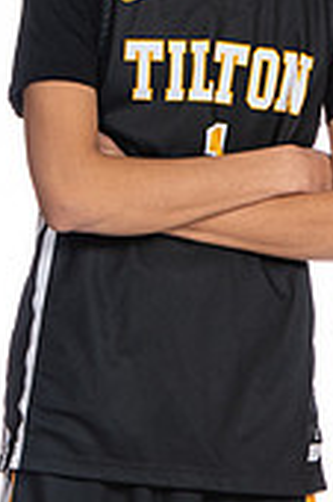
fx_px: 7076
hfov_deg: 2.7
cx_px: 761
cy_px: -10
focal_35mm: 509
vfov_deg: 4.0
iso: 100
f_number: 5.6
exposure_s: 1/100
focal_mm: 82
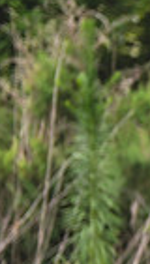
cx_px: 491
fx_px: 1328
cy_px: 171
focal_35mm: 189
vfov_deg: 11.4
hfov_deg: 5.9
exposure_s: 1/640
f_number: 2.8
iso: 100
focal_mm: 44
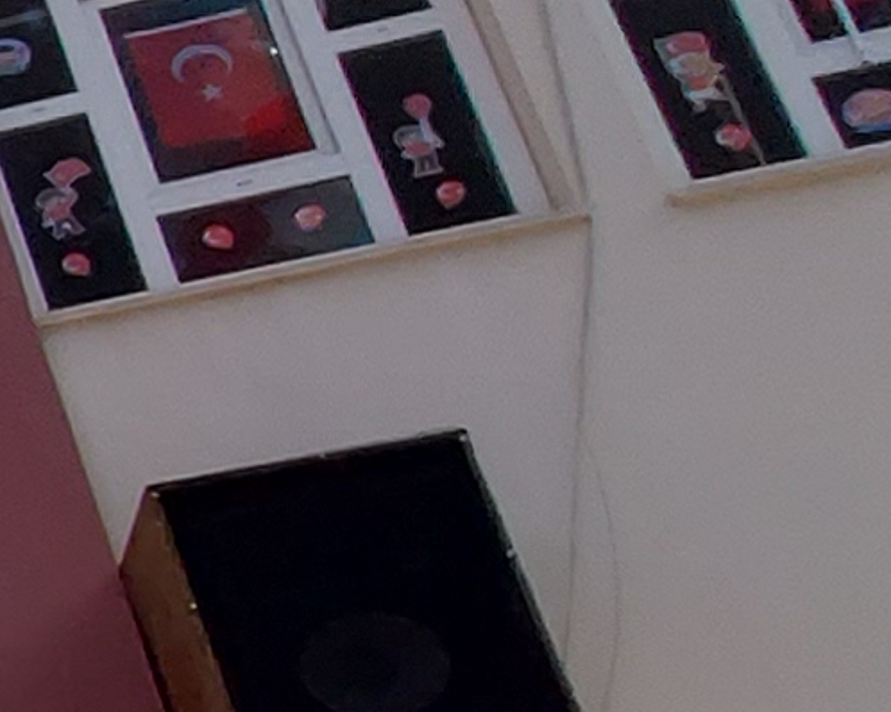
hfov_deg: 9.6
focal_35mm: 102
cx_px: -2219
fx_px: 2689
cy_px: 753
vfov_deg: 14.8
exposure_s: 1/1281
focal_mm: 1.74
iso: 50
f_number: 2.2
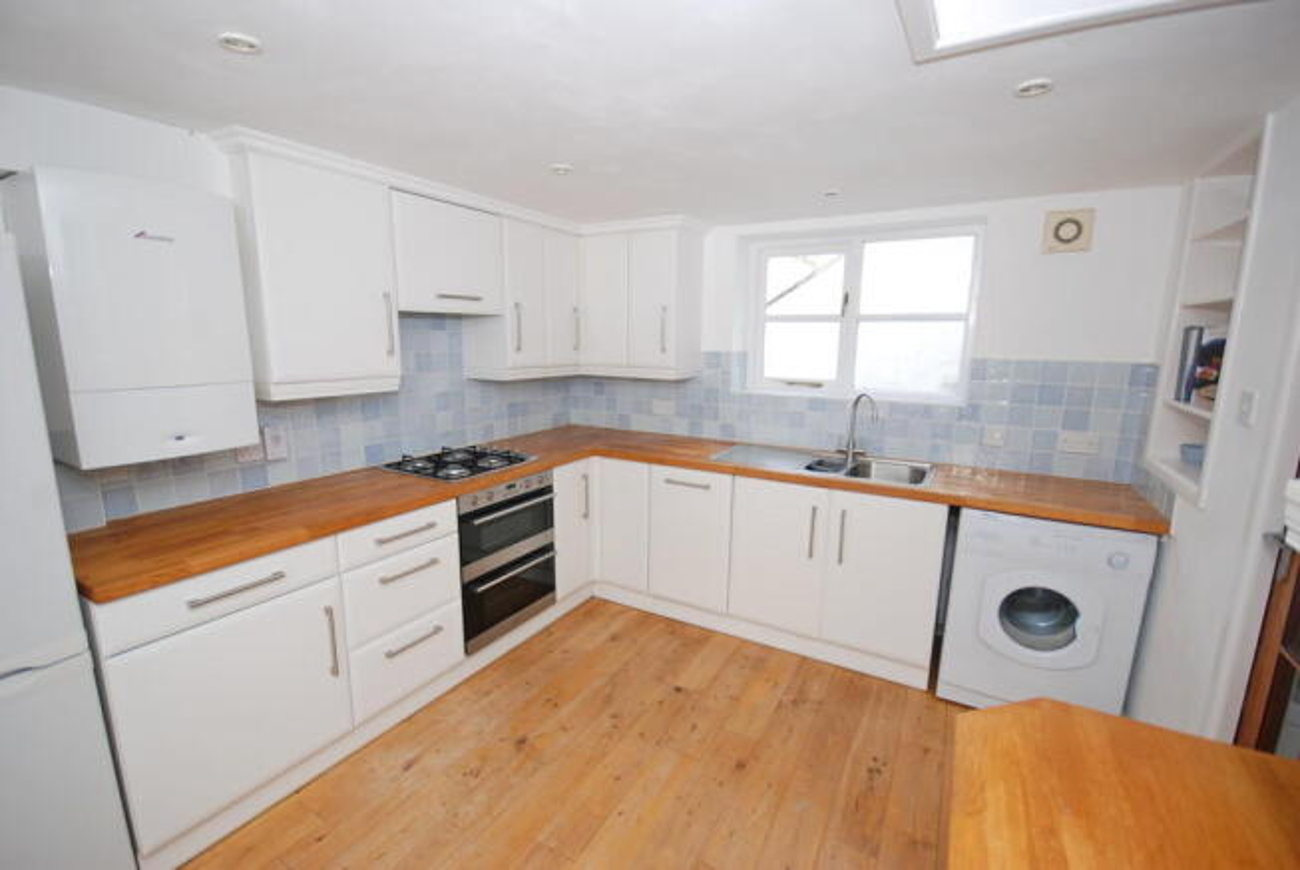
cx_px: 650
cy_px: 435
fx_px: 542
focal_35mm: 15
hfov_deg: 100.3
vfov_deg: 77.5
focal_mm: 10
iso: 100
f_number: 4
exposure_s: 1/60
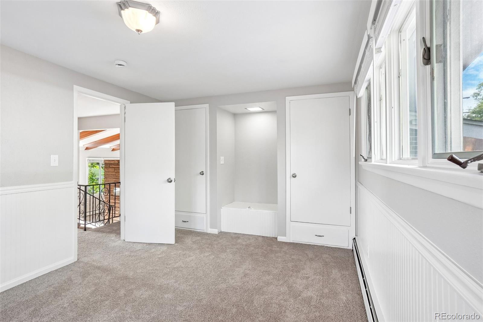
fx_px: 221
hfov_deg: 95.0
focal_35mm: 16
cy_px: 161
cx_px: 242
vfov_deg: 72.0
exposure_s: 1/20
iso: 400
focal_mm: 11
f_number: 8
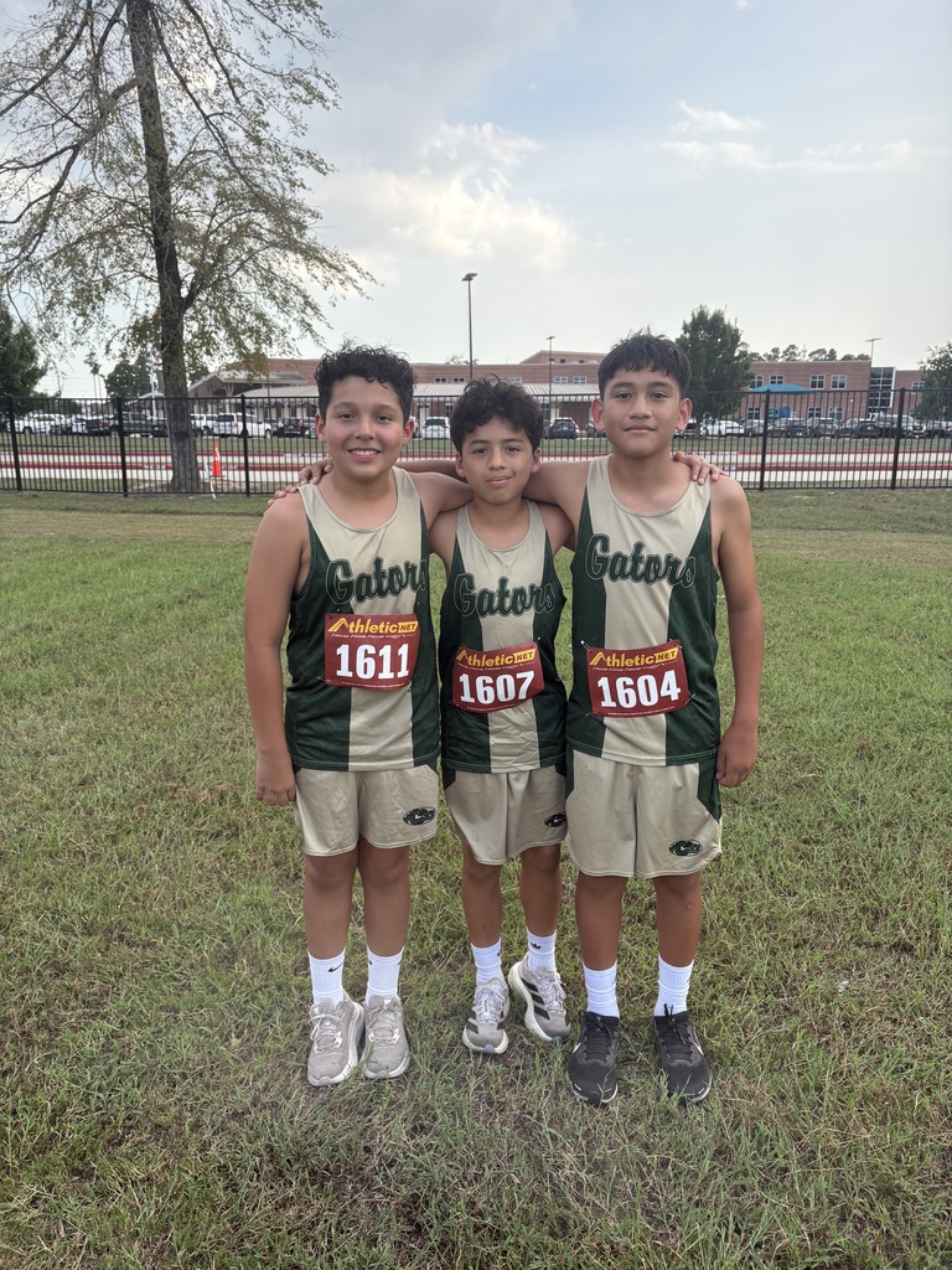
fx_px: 953
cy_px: 635
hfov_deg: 53.1
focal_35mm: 26
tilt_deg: -11.9
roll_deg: -1.5
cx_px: 476
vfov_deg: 67.3
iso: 64
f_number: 1.6
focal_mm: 5.96
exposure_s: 1/945
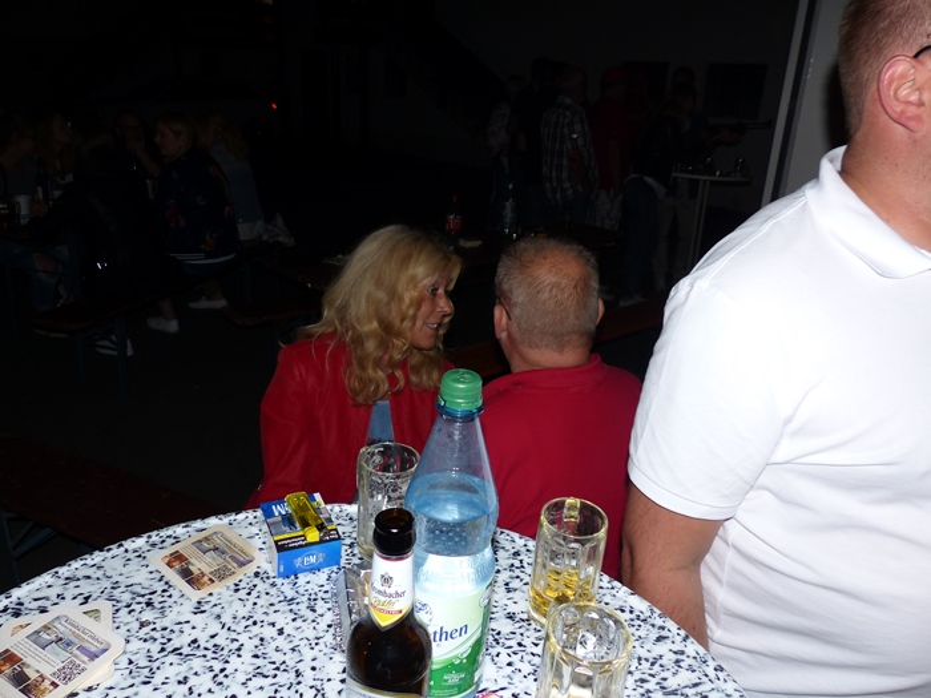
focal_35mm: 25
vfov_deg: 54.9
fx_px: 672
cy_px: 349
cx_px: 466
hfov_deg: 69.4
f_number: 2.8
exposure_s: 1/60
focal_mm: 4.5
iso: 100
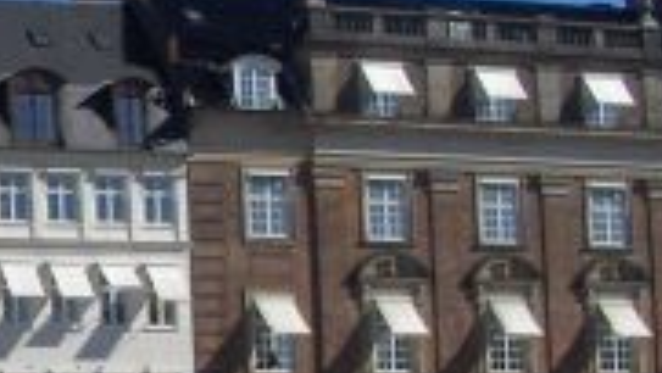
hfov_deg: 13.9
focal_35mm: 146
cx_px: -304
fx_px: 2564
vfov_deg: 8.3
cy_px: 256
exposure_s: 1/1163
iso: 100
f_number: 4.5
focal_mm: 6.4
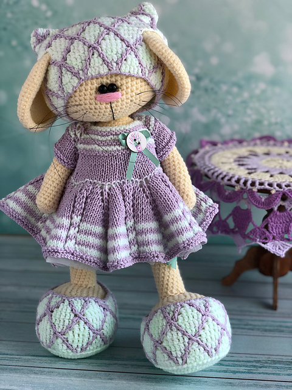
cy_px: 195
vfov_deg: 36.8
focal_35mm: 52
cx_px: 146
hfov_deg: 28.0
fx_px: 585
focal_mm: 6
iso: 50
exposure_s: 1/60
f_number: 2.4
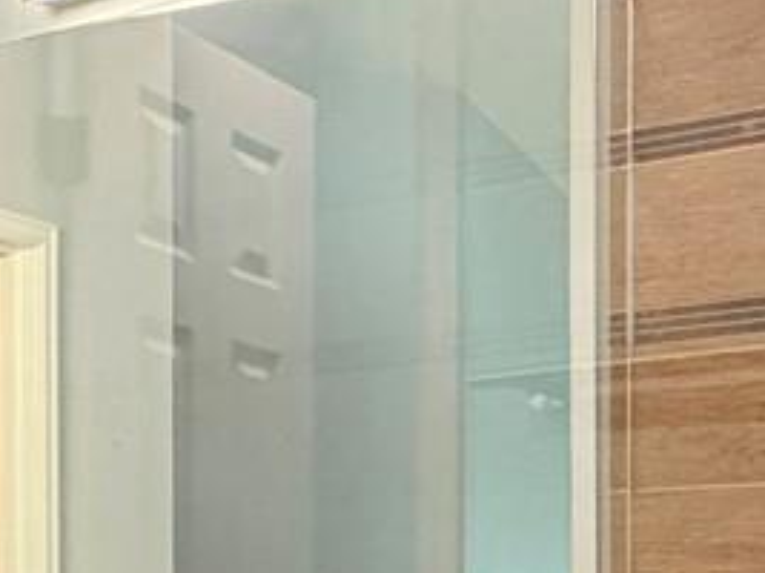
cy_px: 632
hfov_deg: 23.1
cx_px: 226
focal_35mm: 84
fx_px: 1856
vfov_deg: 17.0
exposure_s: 1/60
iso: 320
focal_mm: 2.22
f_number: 2.2
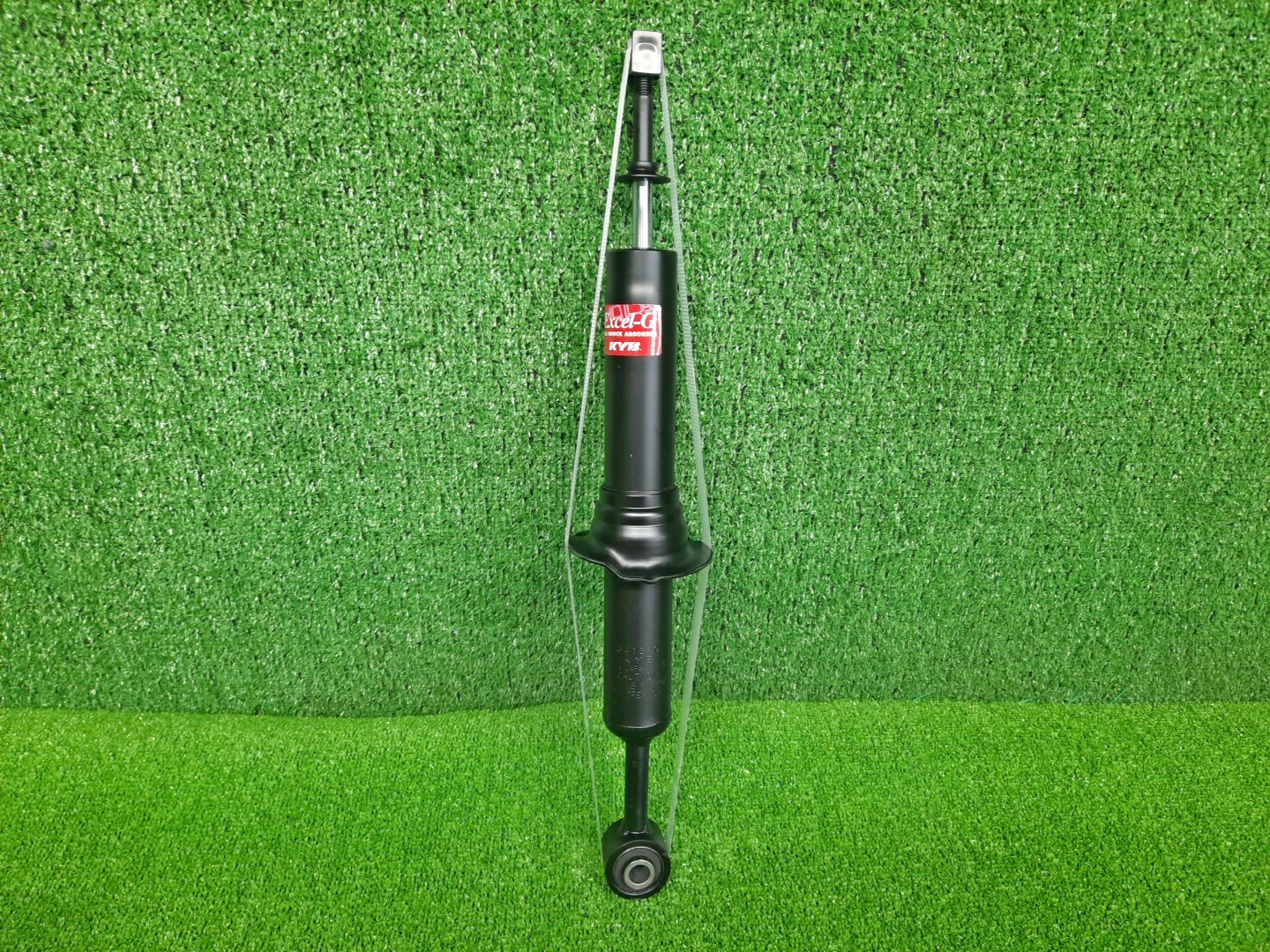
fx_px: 917
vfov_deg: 54.9
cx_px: 635
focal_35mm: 25
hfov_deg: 69.4
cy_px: 476
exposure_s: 1/50
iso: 135
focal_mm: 4.6
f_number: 2
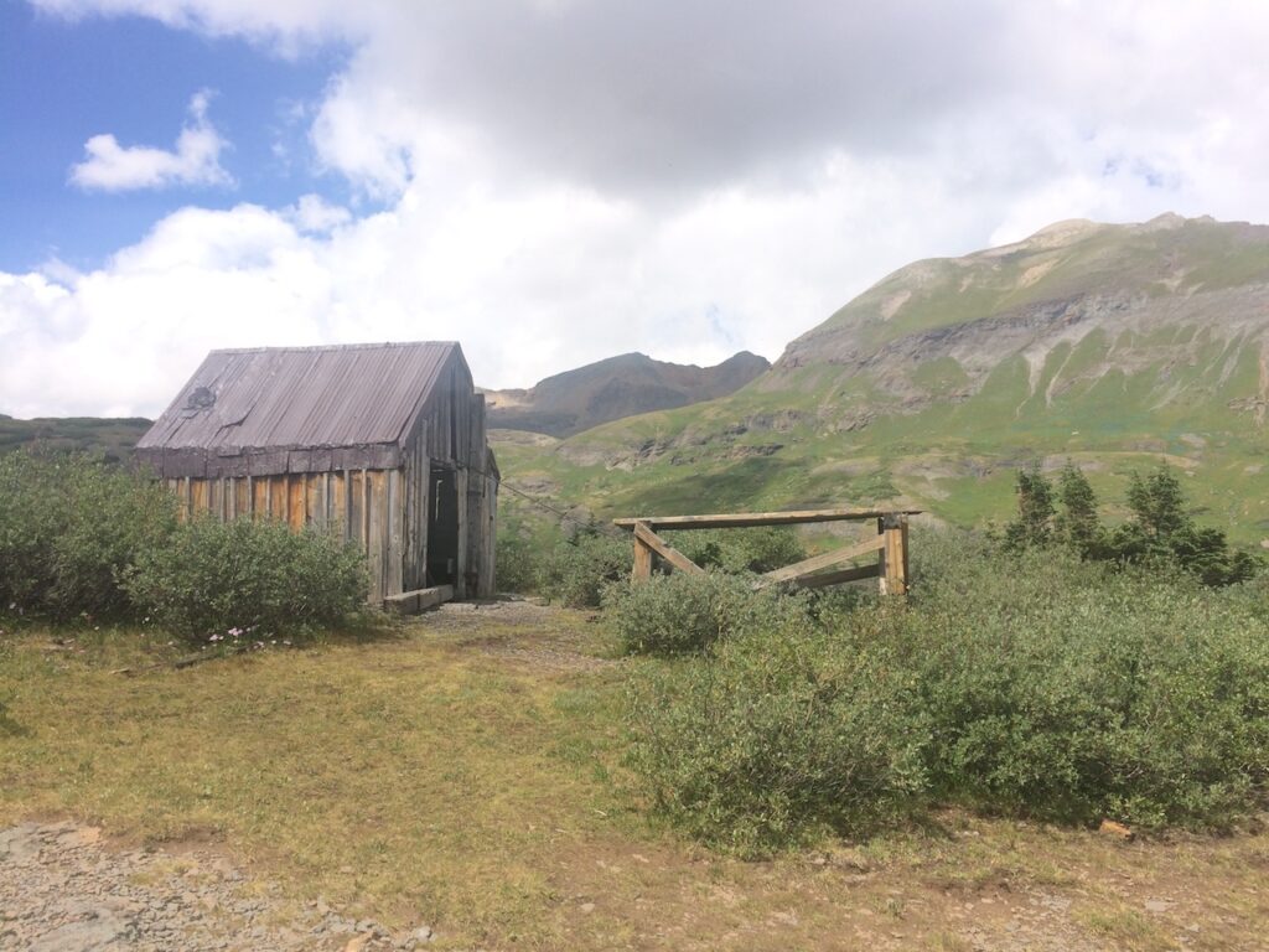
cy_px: 476
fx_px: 1063
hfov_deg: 61.7
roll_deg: +1.9
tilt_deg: +5.7
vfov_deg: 48.2
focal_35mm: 29
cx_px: 634
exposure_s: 1/1368
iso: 32
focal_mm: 4.15
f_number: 2.2
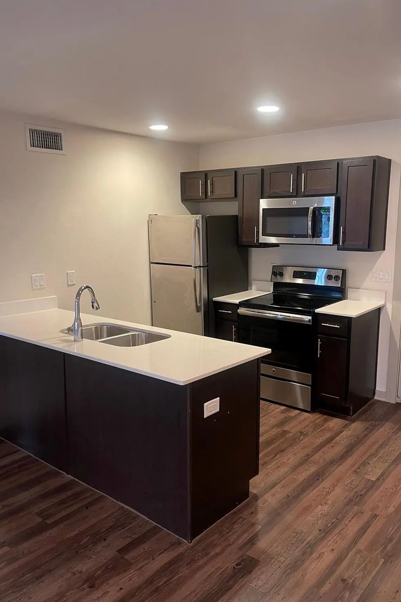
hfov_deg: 47.8
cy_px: 300
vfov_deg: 67.4
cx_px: 222
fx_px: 451
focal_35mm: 27
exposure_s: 1/60
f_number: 1.6
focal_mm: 5.1
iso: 320
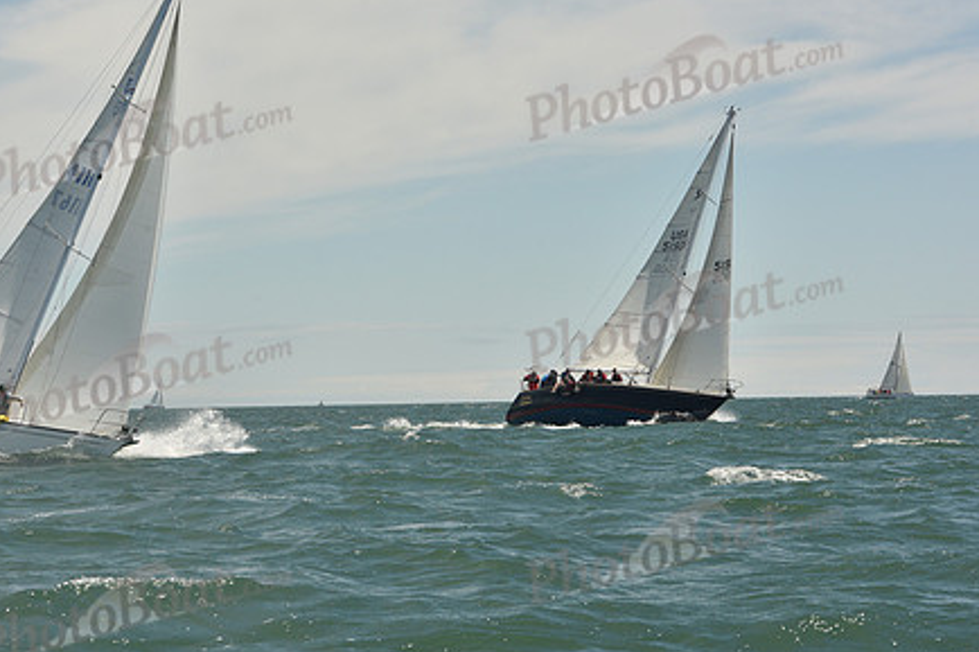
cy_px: 231
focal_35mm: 127
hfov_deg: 16.1
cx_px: 411
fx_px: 3452
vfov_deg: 10.8
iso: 320
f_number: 13
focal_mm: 95
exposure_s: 1/800
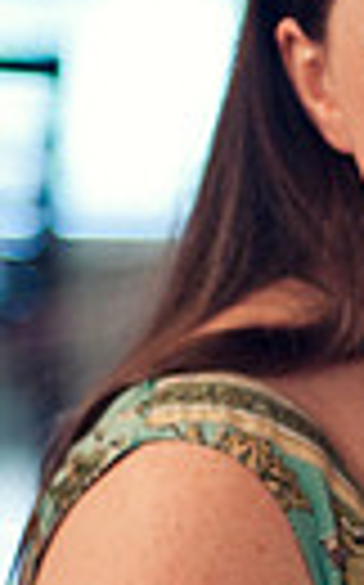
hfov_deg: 7.2
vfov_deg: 11.8
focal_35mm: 176
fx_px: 2800
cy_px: 585
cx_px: 636
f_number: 1.4
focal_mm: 50
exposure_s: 1/100
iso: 3200
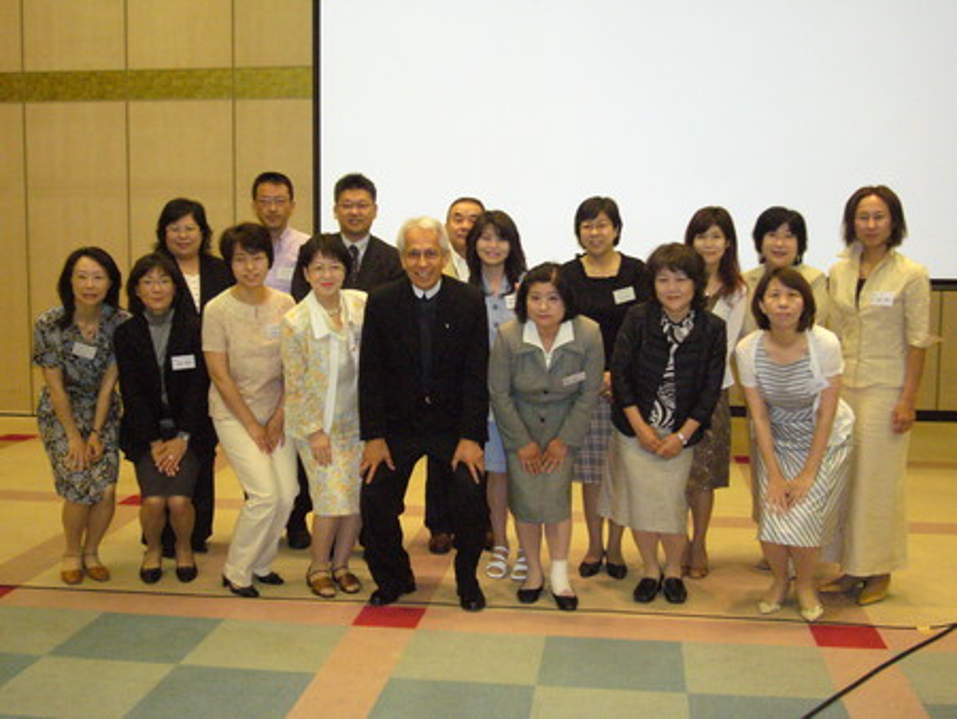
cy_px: 360
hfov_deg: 44.8
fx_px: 1162
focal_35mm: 42
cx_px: 478
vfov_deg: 34.4
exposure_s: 1/30
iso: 400
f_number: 3.3
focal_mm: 6.9
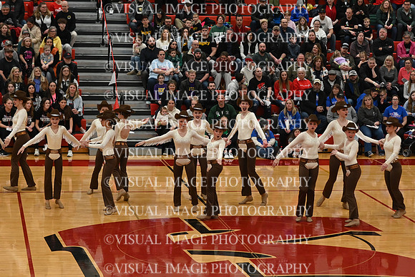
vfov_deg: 13.0
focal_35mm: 105
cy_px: 138
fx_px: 1211
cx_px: 208
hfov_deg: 19.5
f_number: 4
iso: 3200
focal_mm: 70
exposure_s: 1/400
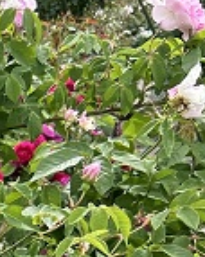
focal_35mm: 145
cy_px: 436
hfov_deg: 8.6
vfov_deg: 12.4
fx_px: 1102
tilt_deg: -24.1
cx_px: -436
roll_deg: +0.8
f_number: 1.5
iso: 50
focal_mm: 5.7
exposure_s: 1/1361
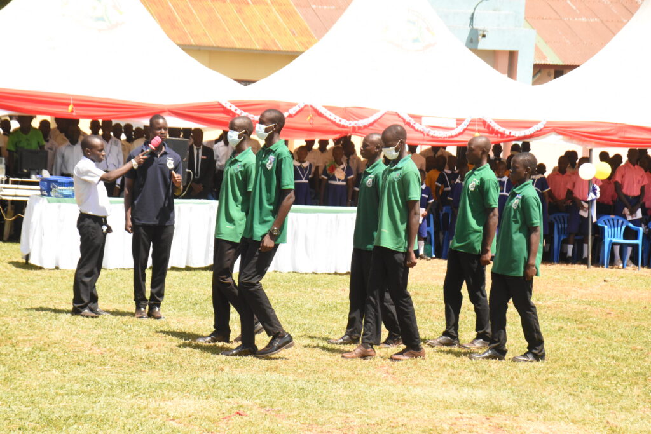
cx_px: 326
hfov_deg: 18.2
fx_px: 2035
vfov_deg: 12.2
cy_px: 217
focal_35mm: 112
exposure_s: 1/2000
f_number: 11
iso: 2500
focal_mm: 75
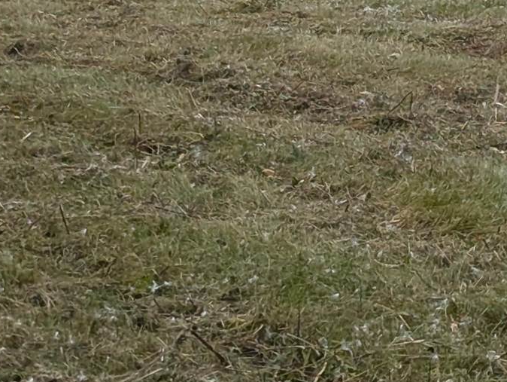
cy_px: -338
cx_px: 925
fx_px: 3196
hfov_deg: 8.7
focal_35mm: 218
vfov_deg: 6.6
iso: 56
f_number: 1.85
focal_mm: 6.81
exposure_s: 1/894
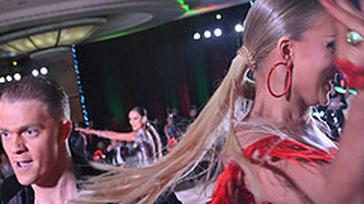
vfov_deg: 14.5
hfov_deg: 27.2
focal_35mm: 78
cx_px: 199
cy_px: 296
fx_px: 753
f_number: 5
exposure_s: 1/400
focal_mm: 31
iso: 5000
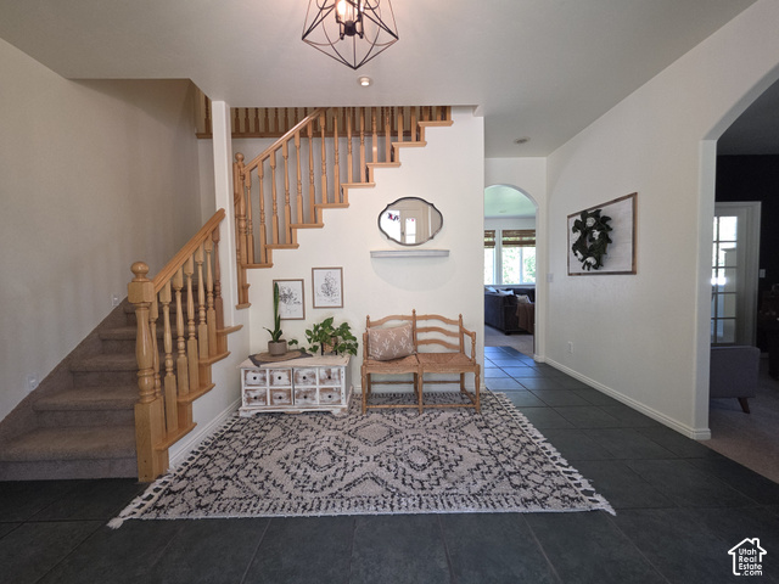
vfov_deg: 89.9
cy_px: 292
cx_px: 390
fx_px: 293
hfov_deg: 106.2
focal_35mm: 13
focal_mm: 2.2
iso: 64
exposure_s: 1/60
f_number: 1.9
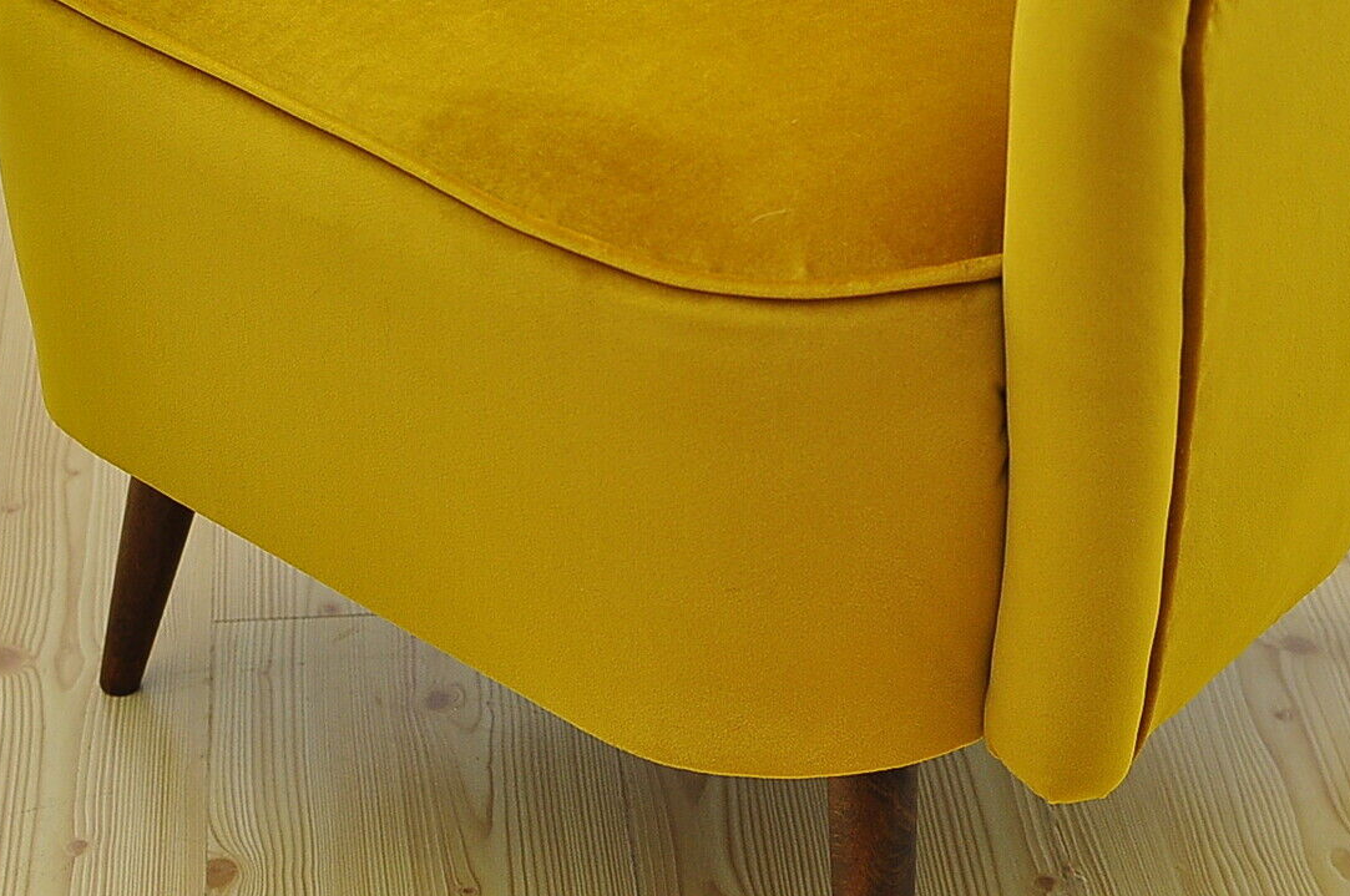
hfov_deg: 21.0
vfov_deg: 14.1
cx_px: 809
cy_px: 429
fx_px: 3630
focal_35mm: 97
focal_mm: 35
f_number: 3.5
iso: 400
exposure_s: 1/200
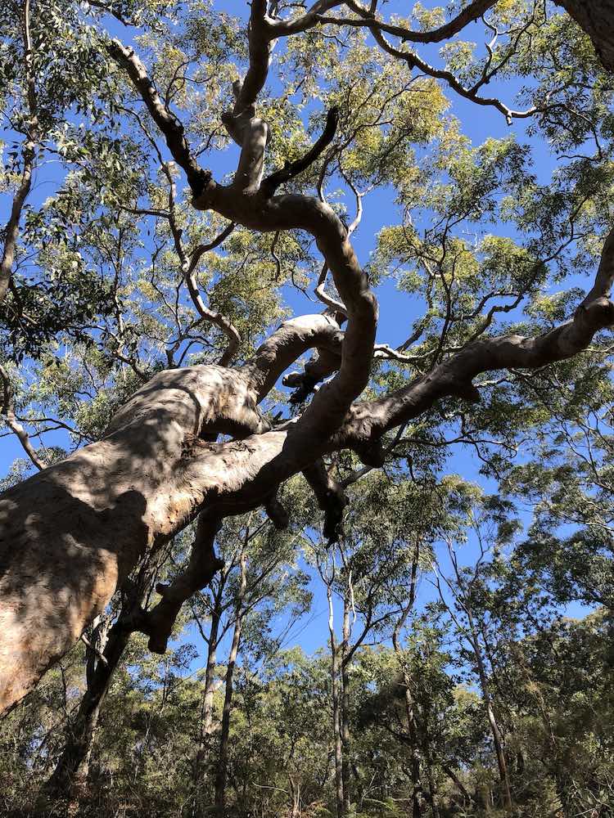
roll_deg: +3.2
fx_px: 662
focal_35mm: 28
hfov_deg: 49.7
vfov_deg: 63.4
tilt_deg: +44.0
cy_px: 409
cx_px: 307
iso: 20
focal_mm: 3.99
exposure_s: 1/461
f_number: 1.8
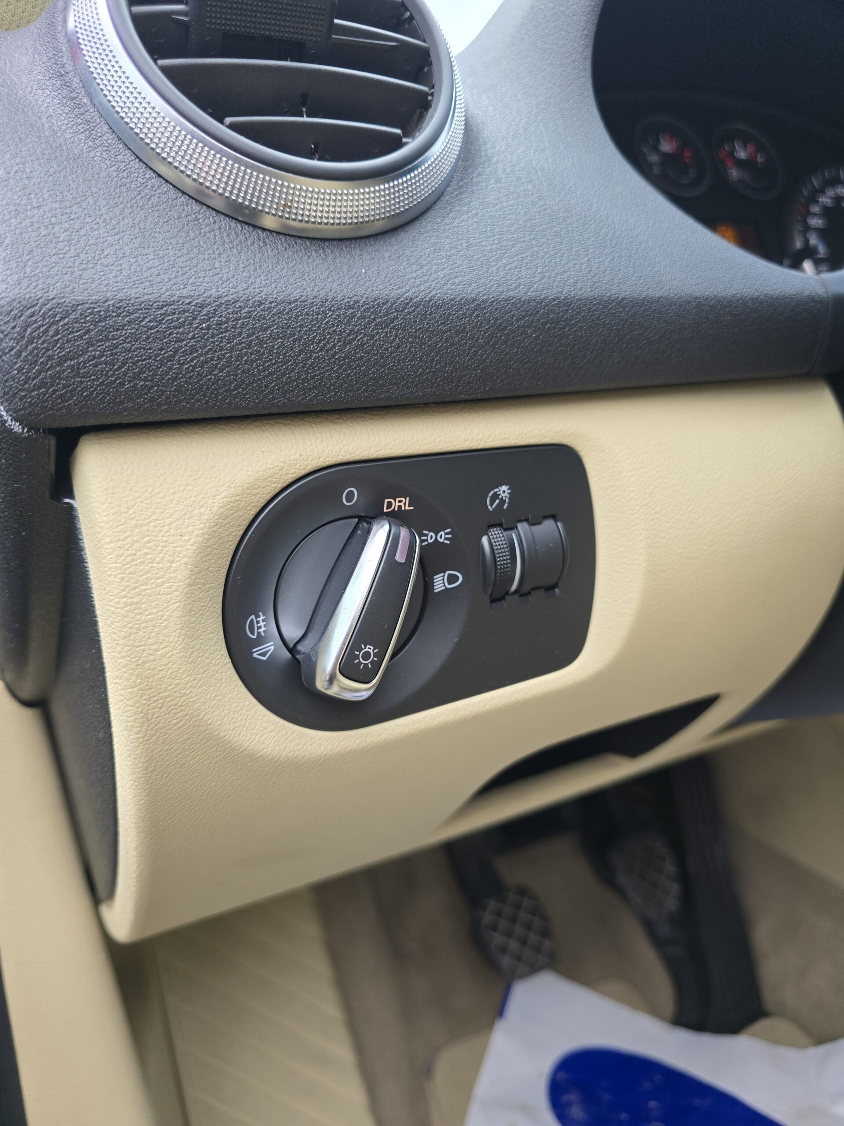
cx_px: 422
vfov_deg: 73.9
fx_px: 748
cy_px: 563
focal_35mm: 23
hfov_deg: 58.9
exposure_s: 1/180
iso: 64
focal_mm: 6.3
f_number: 1.7
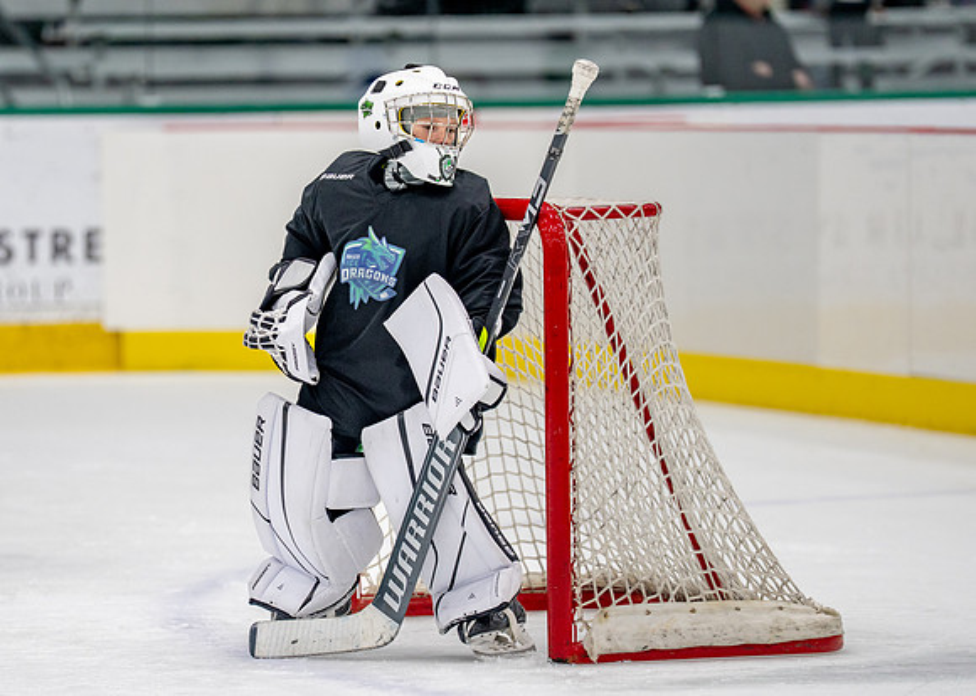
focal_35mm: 242
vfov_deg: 6.0
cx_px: 380
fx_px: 6699
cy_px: 359
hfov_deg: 8.3
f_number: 2.8
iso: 1000
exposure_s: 1/1250
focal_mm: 168
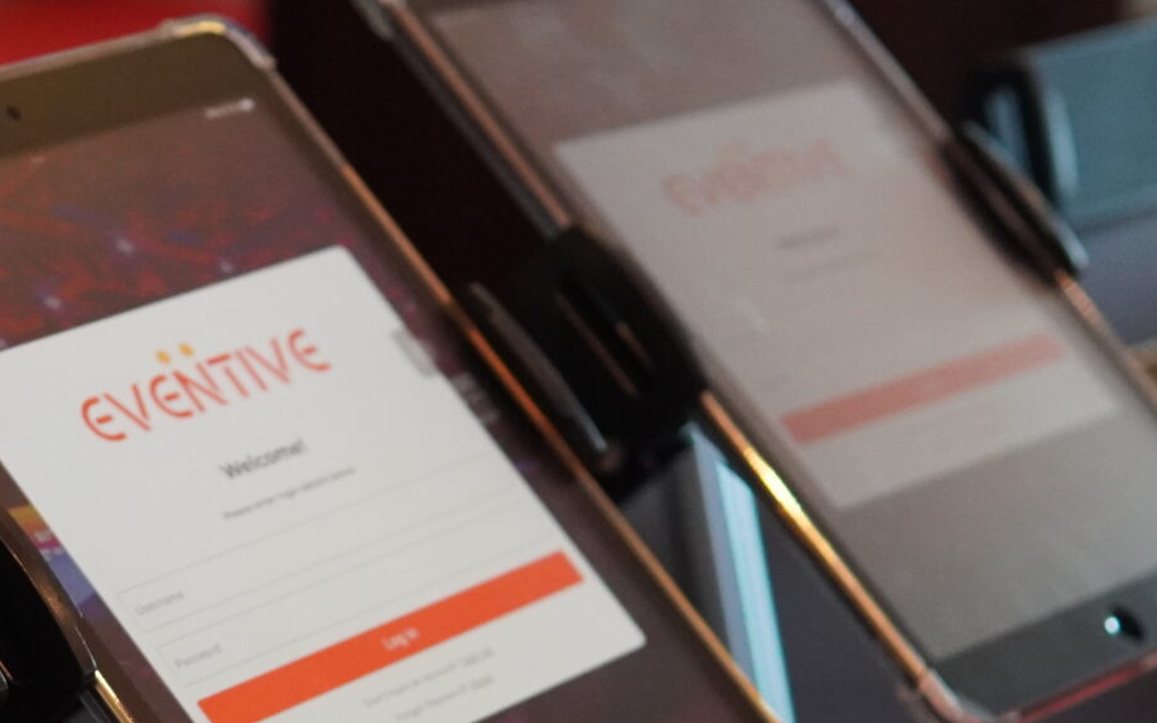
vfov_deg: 10.2
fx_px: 4036
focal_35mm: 128
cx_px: 358
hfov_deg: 16.3
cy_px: 637
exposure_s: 1/160
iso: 1600
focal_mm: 30
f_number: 2.2
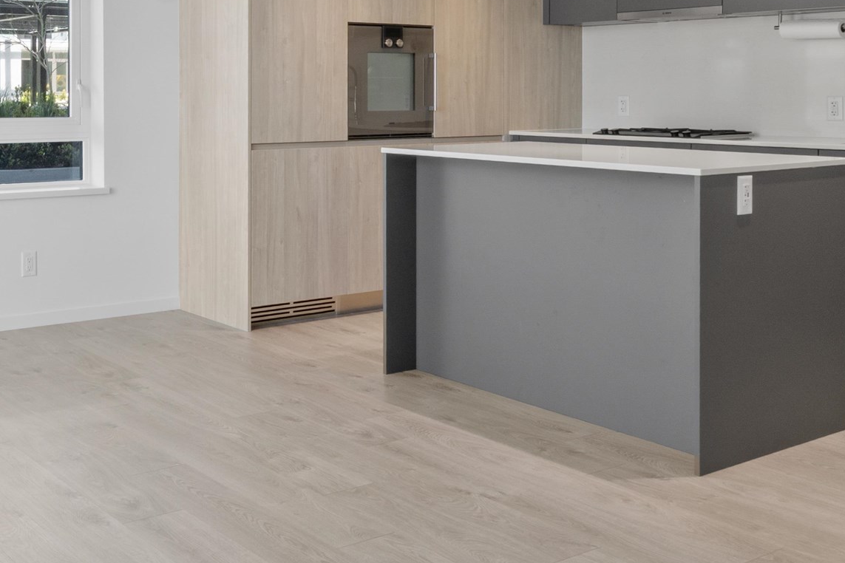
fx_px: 1041
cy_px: 95
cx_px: 189
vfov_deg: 29.4
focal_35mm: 44
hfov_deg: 42.5
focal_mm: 11
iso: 160
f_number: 16
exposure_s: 1/2.5
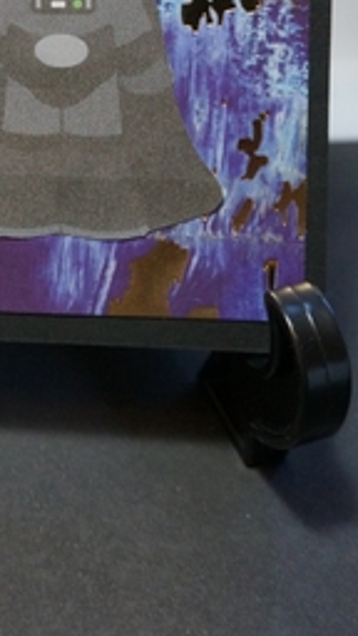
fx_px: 1163
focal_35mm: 69
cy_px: 80
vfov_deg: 29.5
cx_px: 19
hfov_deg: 17.2
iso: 2000
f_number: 4.5
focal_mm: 25
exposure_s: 1/160
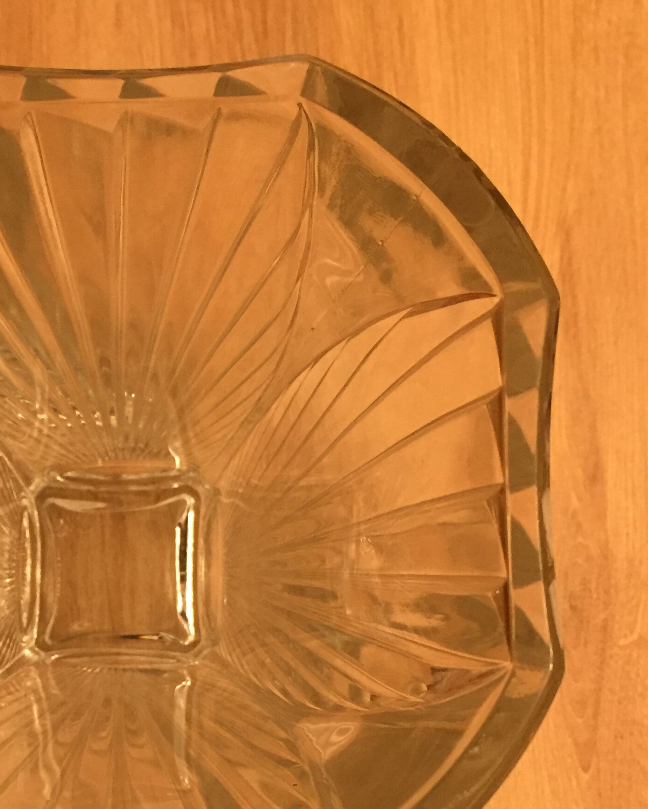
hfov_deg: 27.8
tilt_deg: -87.4
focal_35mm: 53
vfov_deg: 34.9
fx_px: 1270
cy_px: 553
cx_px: 94
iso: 200
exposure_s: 1/33
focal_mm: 4.15
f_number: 2.2
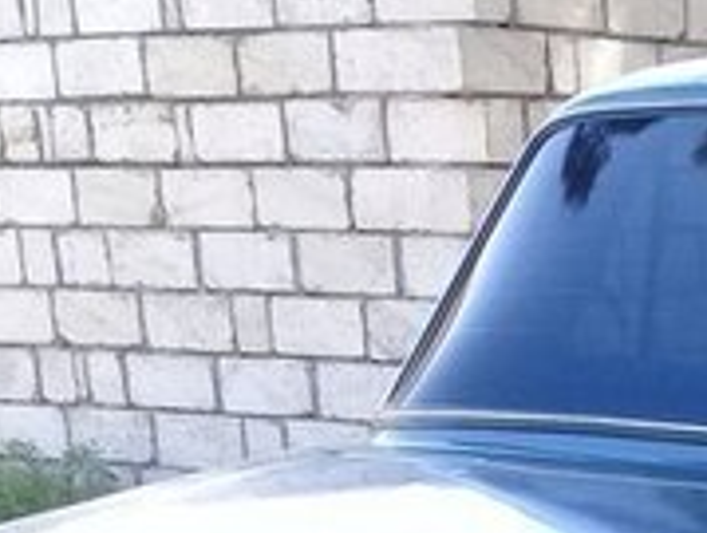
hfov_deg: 15.3
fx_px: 2333
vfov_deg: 12.0
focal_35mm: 114
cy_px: 942
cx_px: 1197
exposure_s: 1/100
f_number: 2.2
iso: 50
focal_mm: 3.3
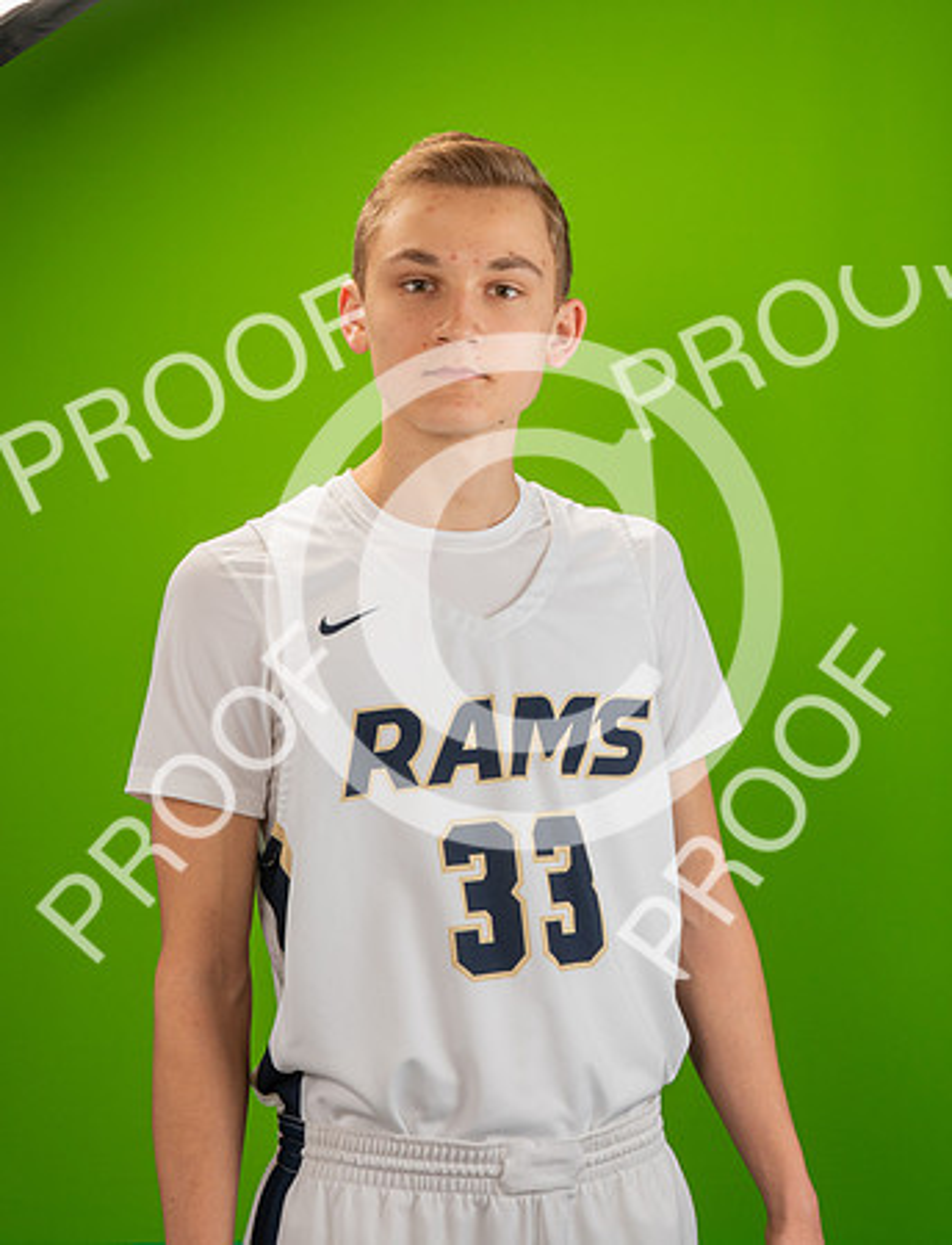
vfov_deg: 30.4
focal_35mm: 63
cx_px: 485
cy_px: 592
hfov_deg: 23.5
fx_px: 2291
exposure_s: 1/60
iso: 800
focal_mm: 42
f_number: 18
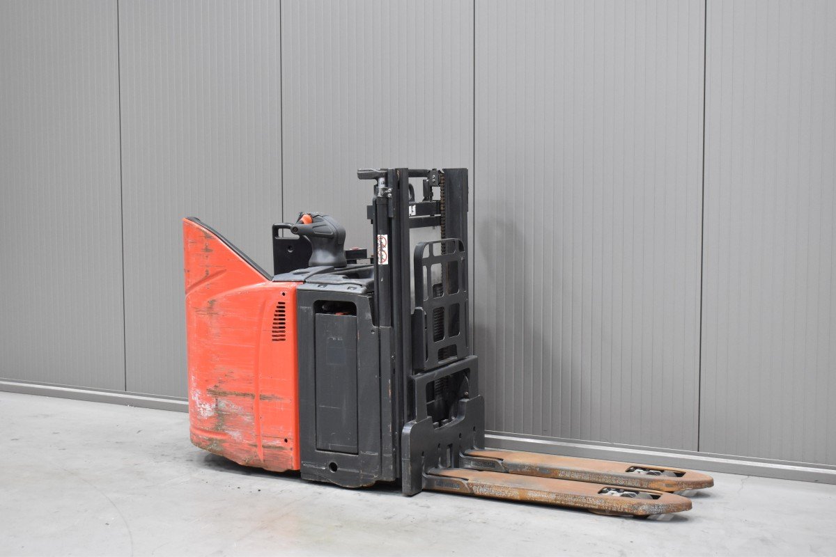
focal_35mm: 48
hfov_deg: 41.1
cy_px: 278
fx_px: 1115
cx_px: 418
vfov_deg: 28.1
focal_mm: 32
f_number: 5
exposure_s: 1/30
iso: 1600
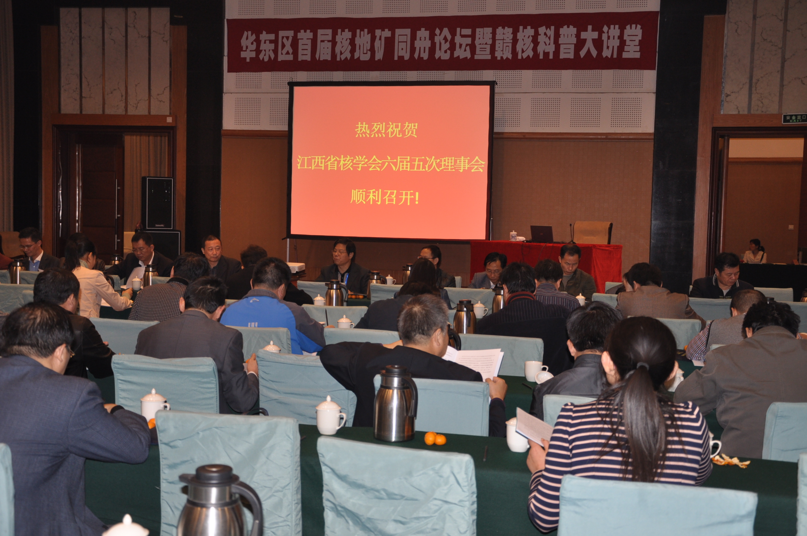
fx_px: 1008
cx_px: 404
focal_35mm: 45
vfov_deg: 29.8
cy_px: 268
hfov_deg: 43.7
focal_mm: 30
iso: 320
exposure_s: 1/30
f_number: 4.2
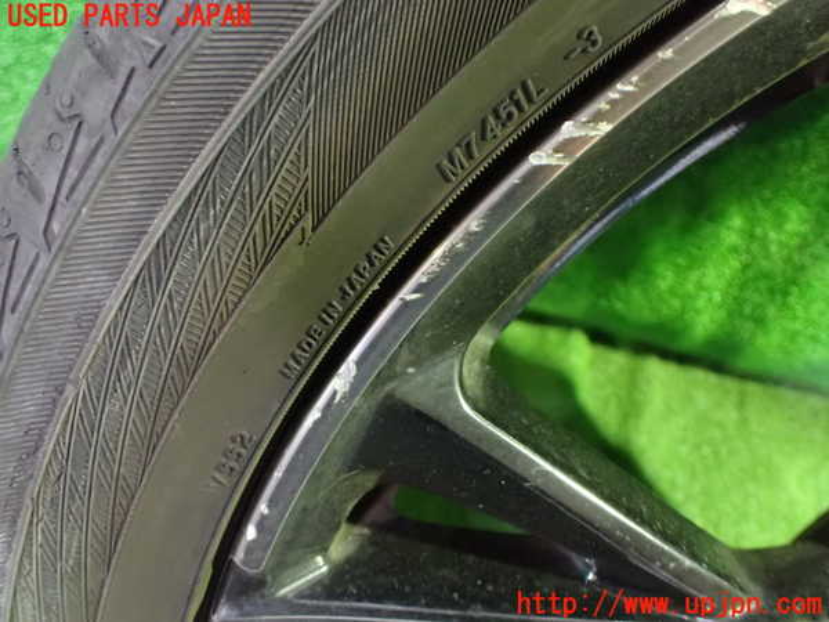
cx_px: 414
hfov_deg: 60.0
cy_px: 311
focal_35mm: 30
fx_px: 718
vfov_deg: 46.8
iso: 1600
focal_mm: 5.4
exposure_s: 1/30
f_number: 2.3
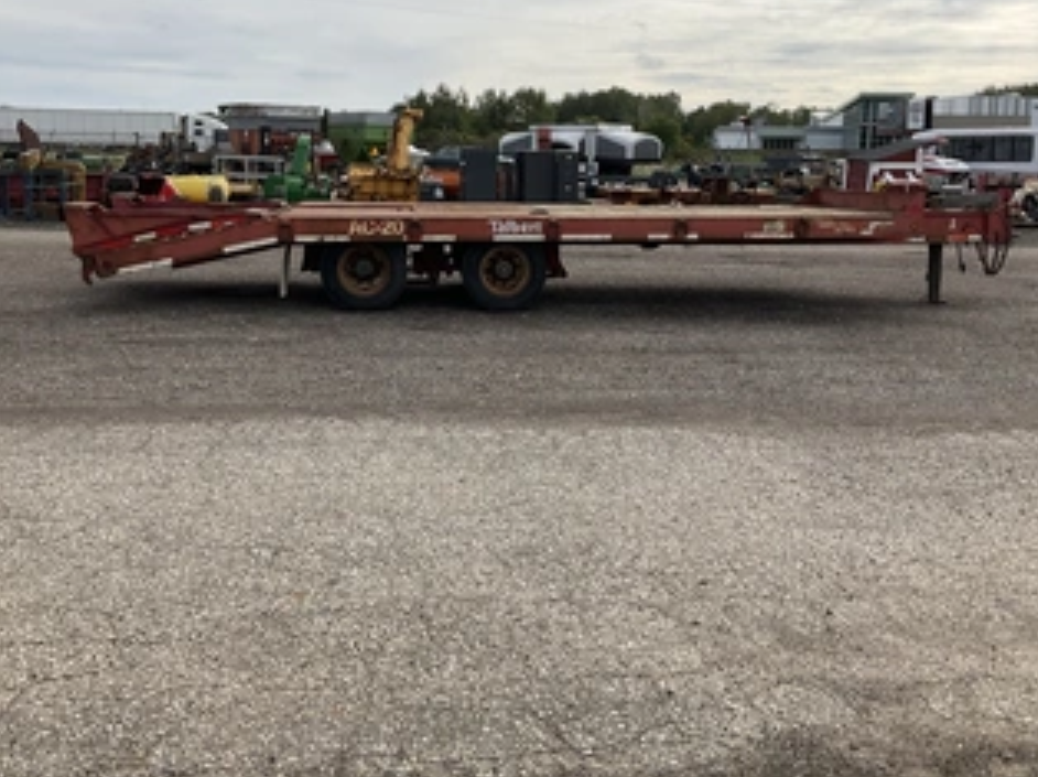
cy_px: 294
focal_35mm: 37
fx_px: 1109
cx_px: 542
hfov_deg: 50.2
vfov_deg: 38.4
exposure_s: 1/2538
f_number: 1.8
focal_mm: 3
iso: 25
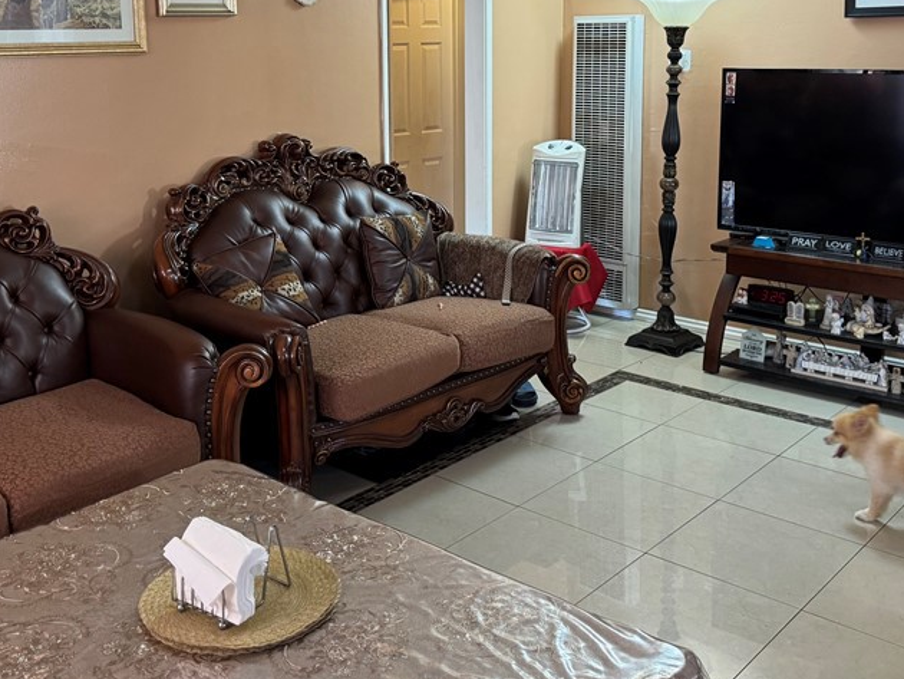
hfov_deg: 47.8
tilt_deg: -8.2
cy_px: 161
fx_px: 1019
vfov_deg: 35.9
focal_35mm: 39
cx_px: 408
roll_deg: +0.8
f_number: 1.78
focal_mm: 6.76
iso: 320
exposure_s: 1/60
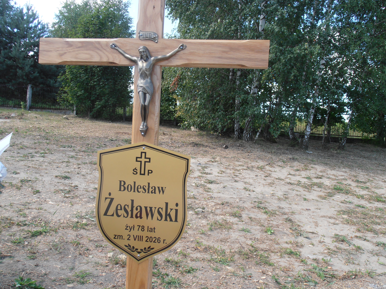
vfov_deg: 38.7
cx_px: 193
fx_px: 413
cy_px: 144
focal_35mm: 37
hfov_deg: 50.1
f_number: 3.9
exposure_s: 1/200
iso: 80
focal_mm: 6.61
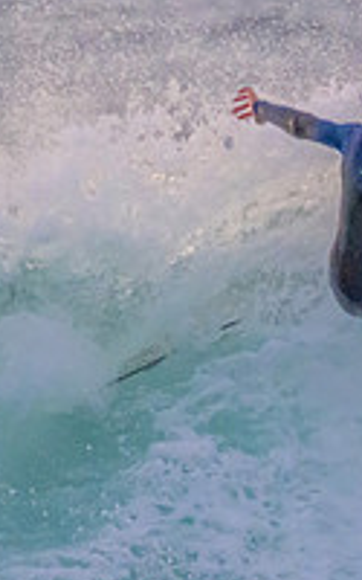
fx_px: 37316
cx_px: 727
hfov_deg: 0.6
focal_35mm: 2364
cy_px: 323
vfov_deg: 0.9
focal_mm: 800
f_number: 11
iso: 12800
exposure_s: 1/1600
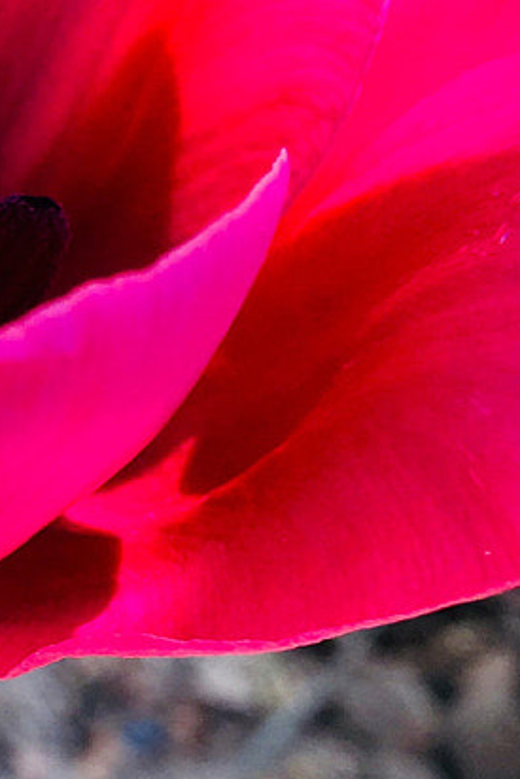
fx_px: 2533
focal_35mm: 117
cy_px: 390
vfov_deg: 17.5
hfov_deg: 11.3
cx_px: -225
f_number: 2.2
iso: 25
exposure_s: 1/234
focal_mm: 4.15
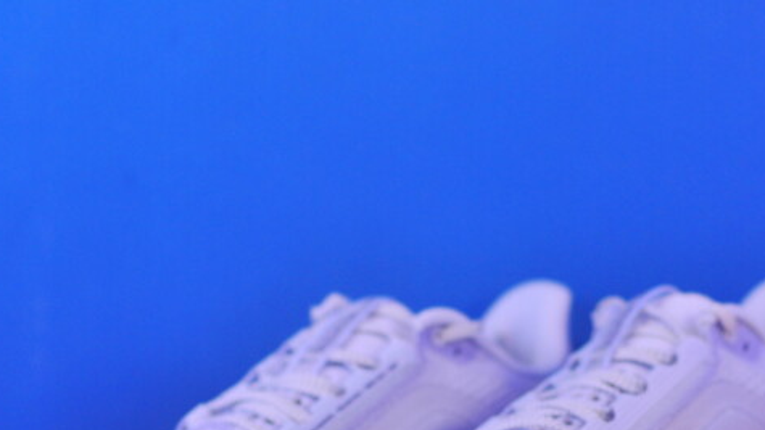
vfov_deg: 9.2
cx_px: 493
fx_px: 2677
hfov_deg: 16.2
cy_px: 337
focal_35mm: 132
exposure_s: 1/320
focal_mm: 50
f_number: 2.8
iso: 250
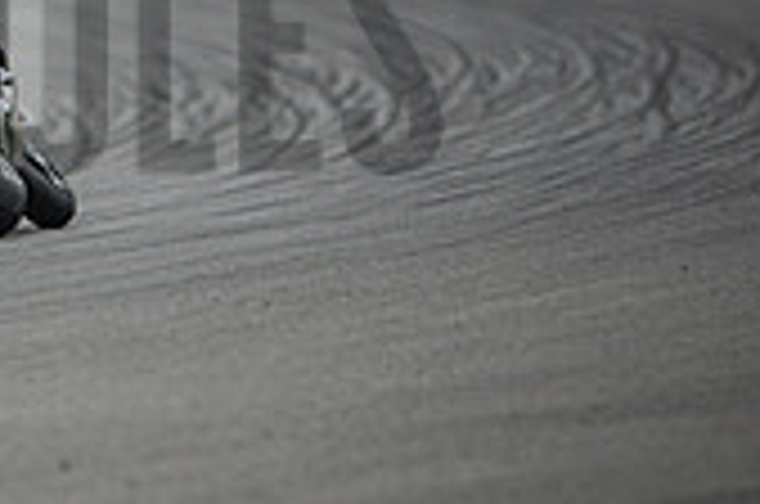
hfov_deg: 2.0
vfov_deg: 1.3
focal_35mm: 1032
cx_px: -508
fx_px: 21745
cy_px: 56
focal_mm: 200
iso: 400
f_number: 2
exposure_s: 1/4000
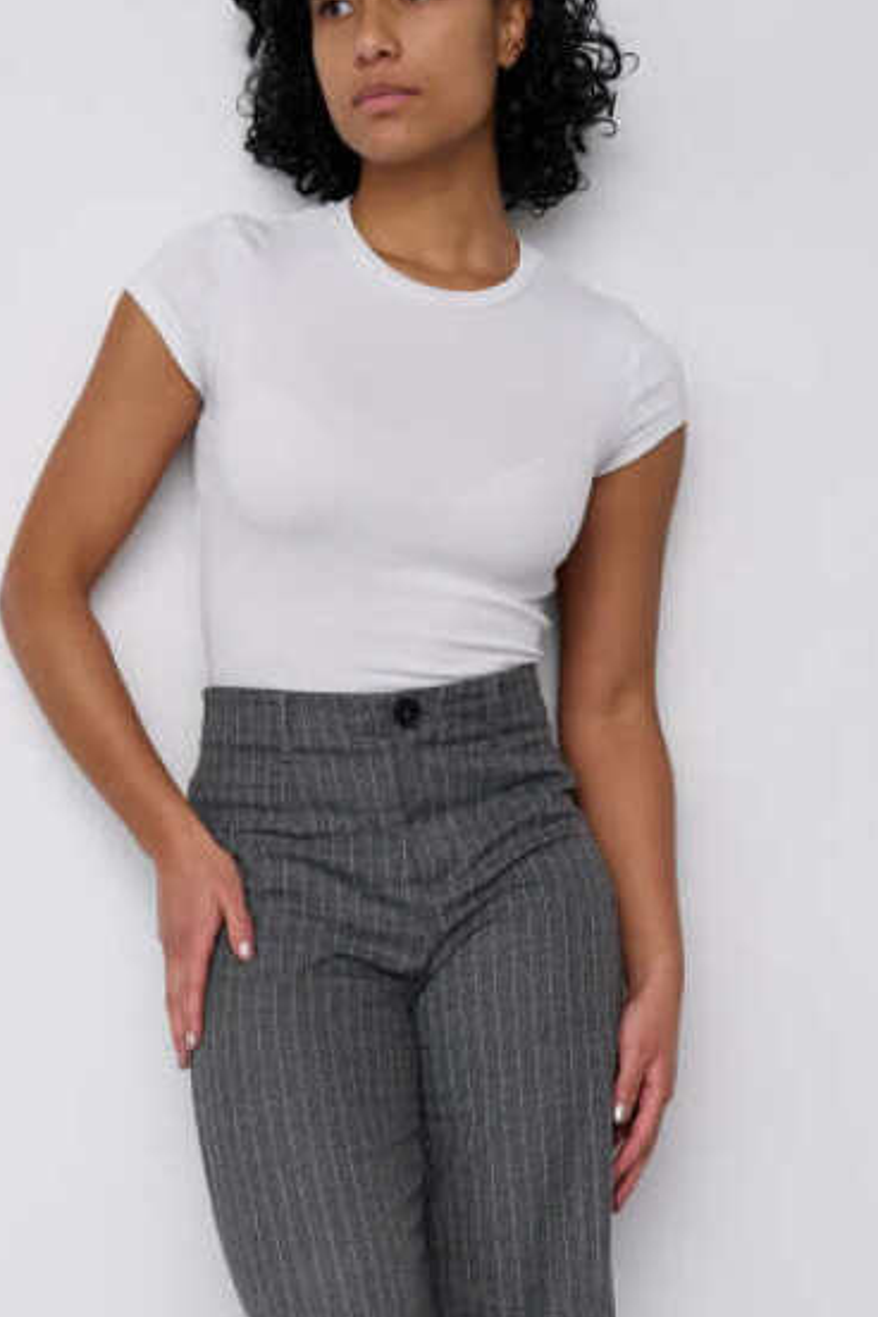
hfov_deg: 13.5
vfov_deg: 20.1
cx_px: 353
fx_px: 3698
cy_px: 954
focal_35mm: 101
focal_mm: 46.5
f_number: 5.6
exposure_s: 1/160
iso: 400
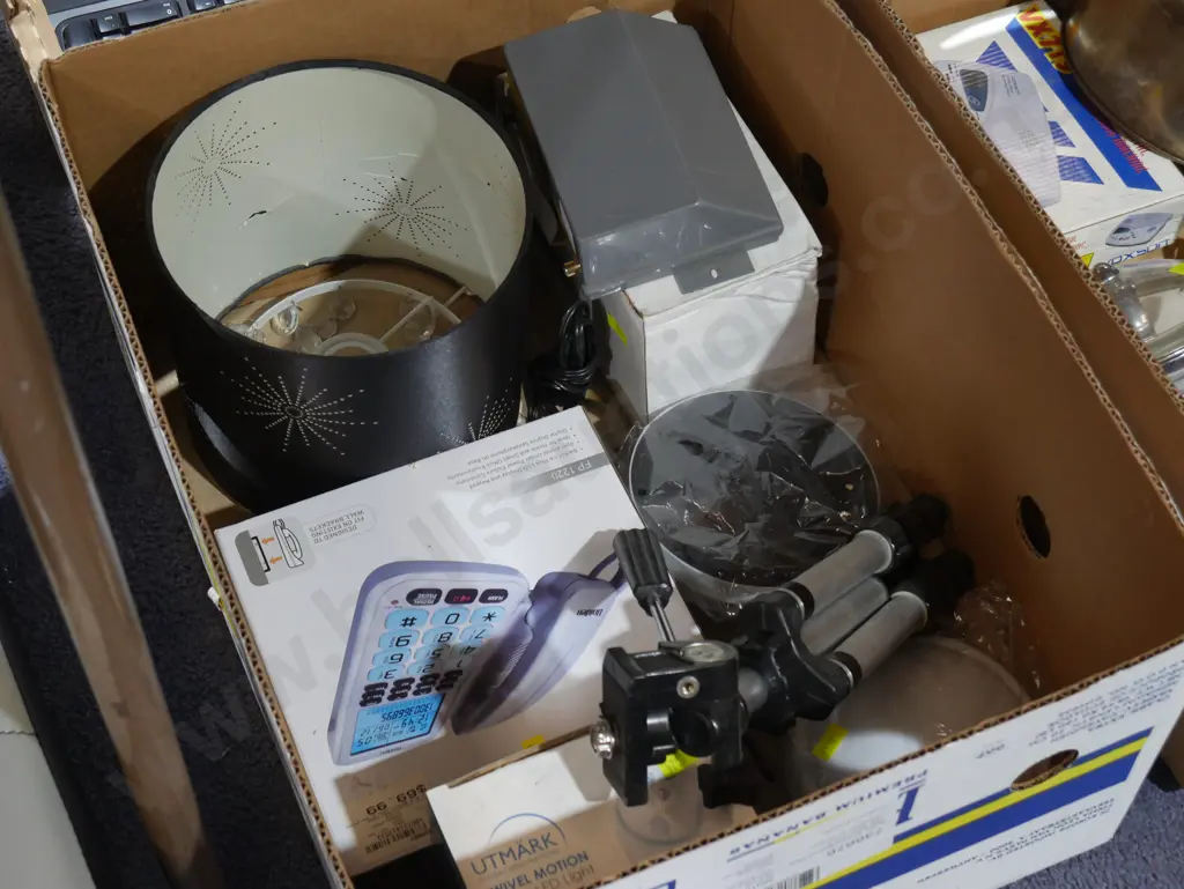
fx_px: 1985
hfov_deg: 33.2
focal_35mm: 58
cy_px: 444
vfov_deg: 25.3
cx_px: 592
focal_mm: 29
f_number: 5.4
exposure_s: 1/60
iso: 1250
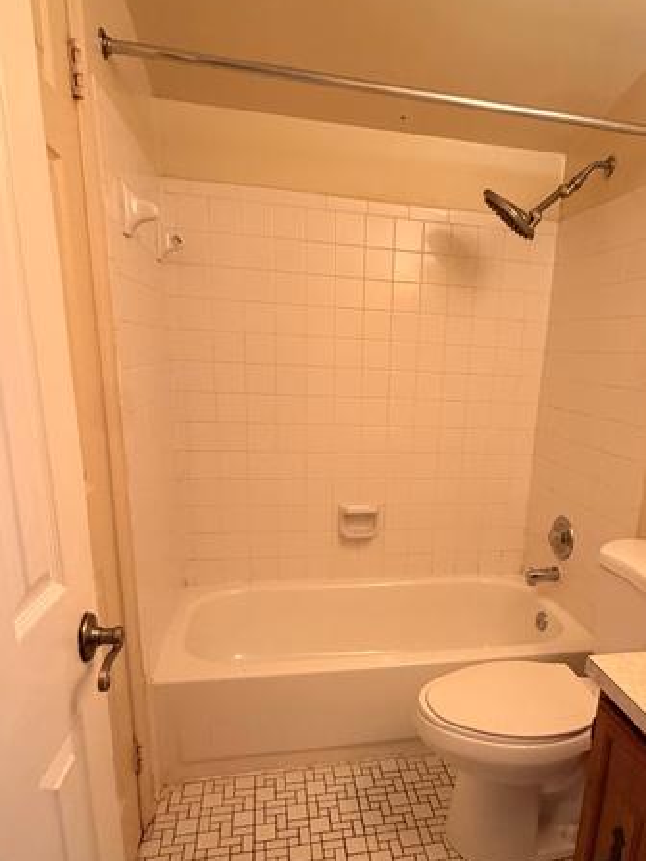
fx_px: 597
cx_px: 415
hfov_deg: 55.9
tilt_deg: -14.7
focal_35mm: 24
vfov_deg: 70.6
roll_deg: -2.6
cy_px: 530
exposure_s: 1/60
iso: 500
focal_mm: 2.22
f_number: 2.2
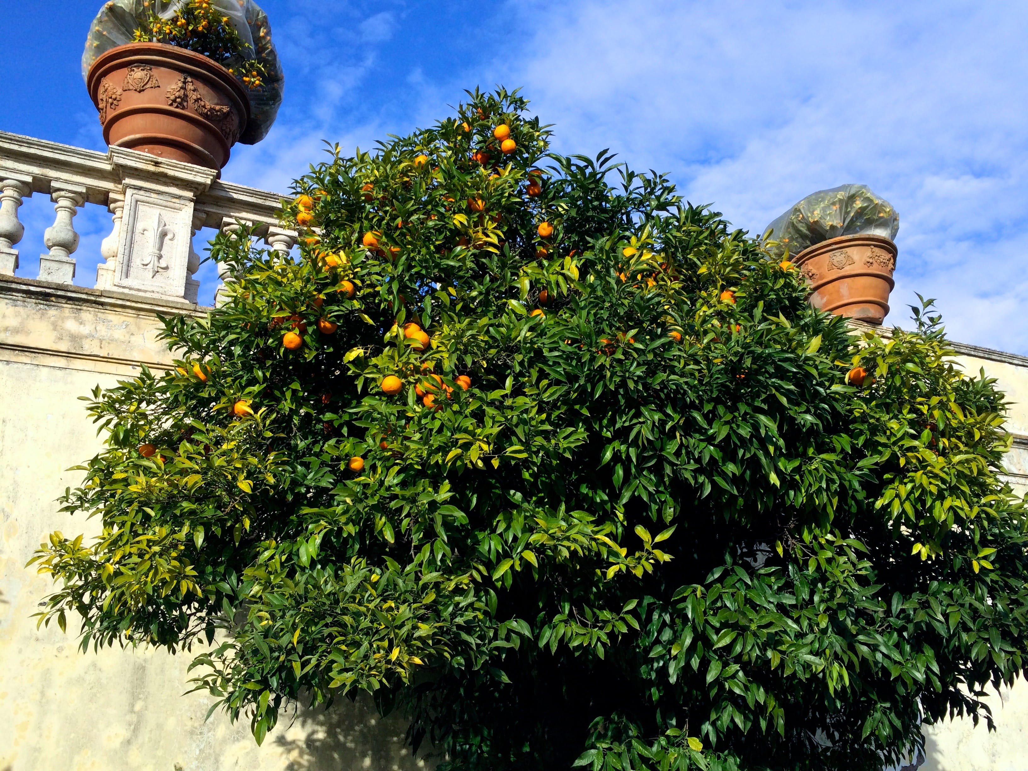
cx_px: 514
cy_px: 386
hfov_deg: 60.0
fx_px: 891
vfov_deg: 46.8
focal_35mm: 30
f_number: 2.2
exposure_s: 1/1244
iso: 32
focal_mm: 4.12
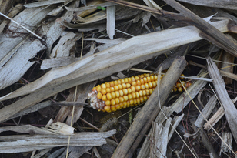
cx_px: 123
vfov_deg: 18.4
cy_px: 83
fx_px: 487
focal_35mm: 74
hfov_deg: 27.4
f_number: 8
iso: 560
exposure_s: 1/15
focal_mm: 38
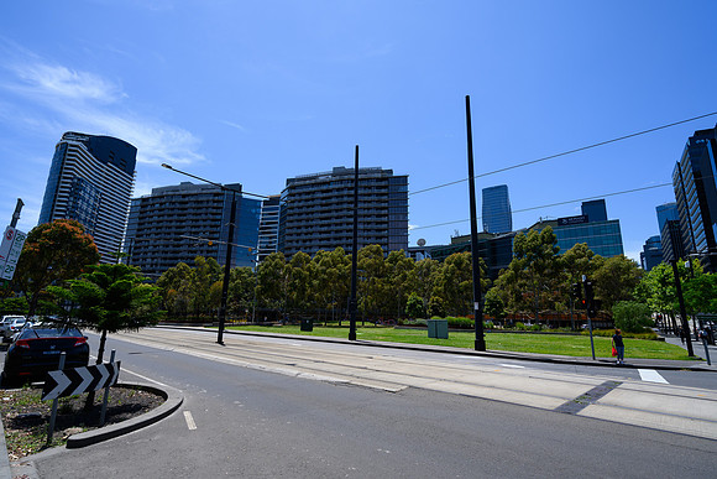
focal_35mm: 18
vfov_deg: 67.4
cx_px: 358
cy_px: 240
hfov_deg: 90.0
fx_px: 359
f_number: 5.6
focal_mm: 18
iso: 64
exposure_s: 1/500
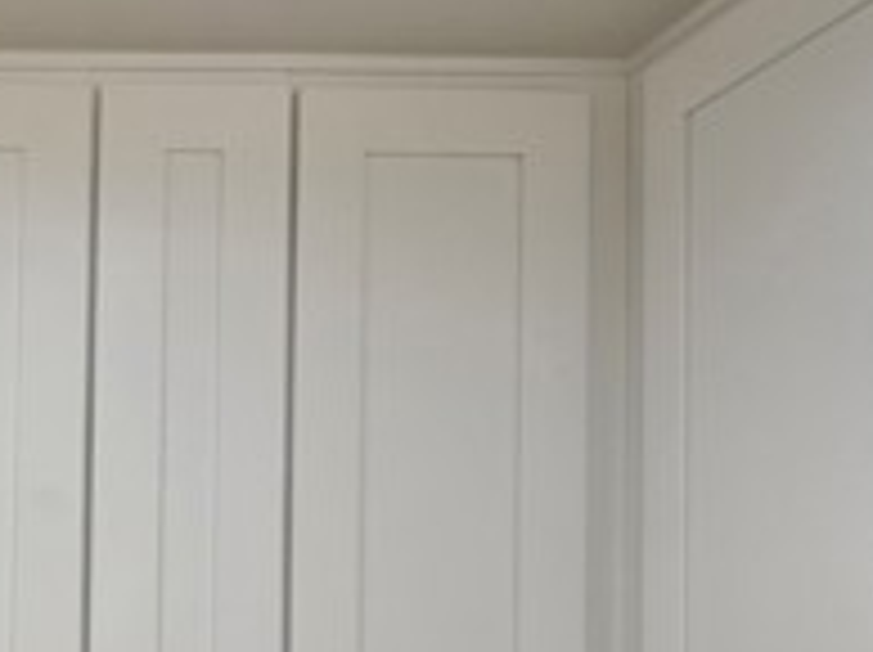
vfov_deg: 18.6
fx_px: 1914
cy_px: 706
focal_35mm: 76
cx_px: -356
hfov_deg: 22.2
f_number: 1.7
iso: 40
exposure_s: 1/120
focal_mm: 6.3
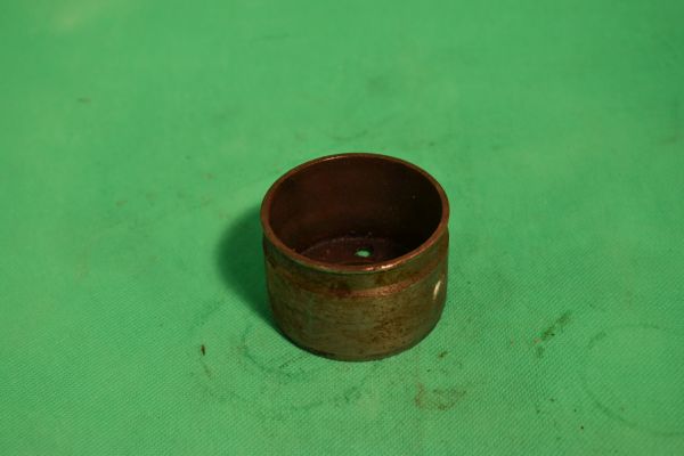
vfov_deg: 22.6
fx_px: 1140
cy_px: 228
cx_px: 342
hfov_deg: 33.4
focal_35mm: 60
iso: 400
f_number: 6.3
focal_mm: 40
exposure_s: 1/160
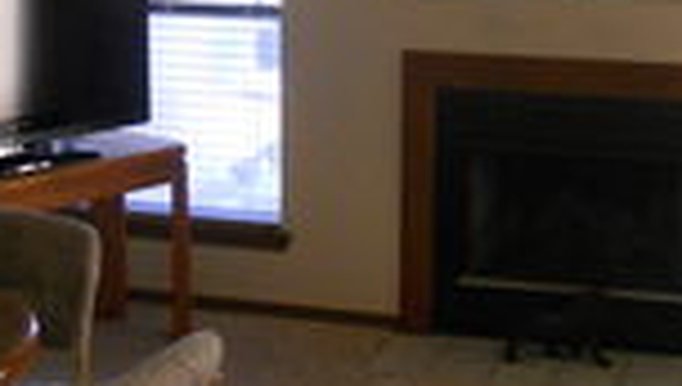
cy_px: -13
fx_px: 1286
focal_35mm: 71
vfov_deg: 16.7
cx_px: 525
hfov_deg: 29.2
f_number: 3.2
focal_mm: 4.9
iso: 400
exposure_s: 1/30
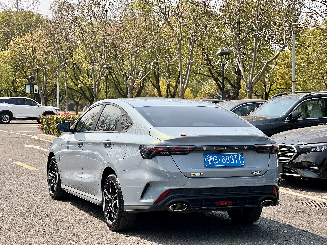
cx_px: 164
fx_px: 727
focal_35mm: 77
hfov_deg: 25.3
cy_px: 122
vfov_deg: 19.1
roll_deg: -0.8
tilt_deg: +0.5
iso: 32
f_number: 2.8
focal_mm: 9
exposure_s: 1/467
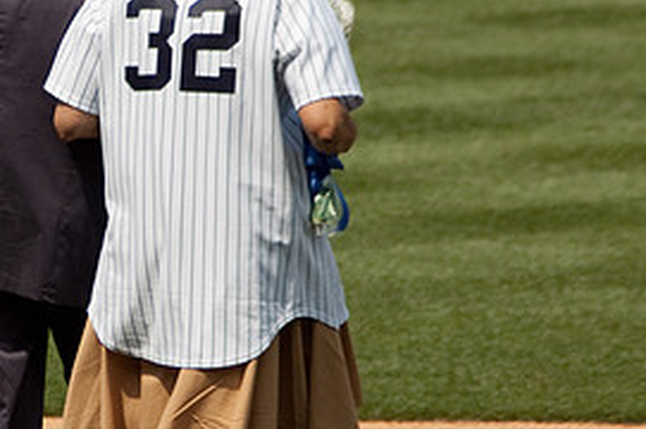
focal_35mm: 675
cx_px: 176
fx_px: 12098
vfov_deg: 2.0
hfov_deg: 3.1
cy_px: 243
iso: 320
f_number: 5
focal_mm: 210
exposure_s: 1/1600
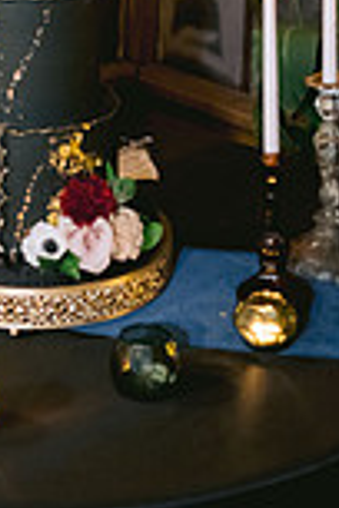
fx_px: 1455
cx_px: -27
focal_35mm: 103
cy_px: -100
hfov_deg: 13.1
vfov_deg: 18.8
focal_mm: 35
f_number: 2.8
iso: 3200
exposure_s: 1/60
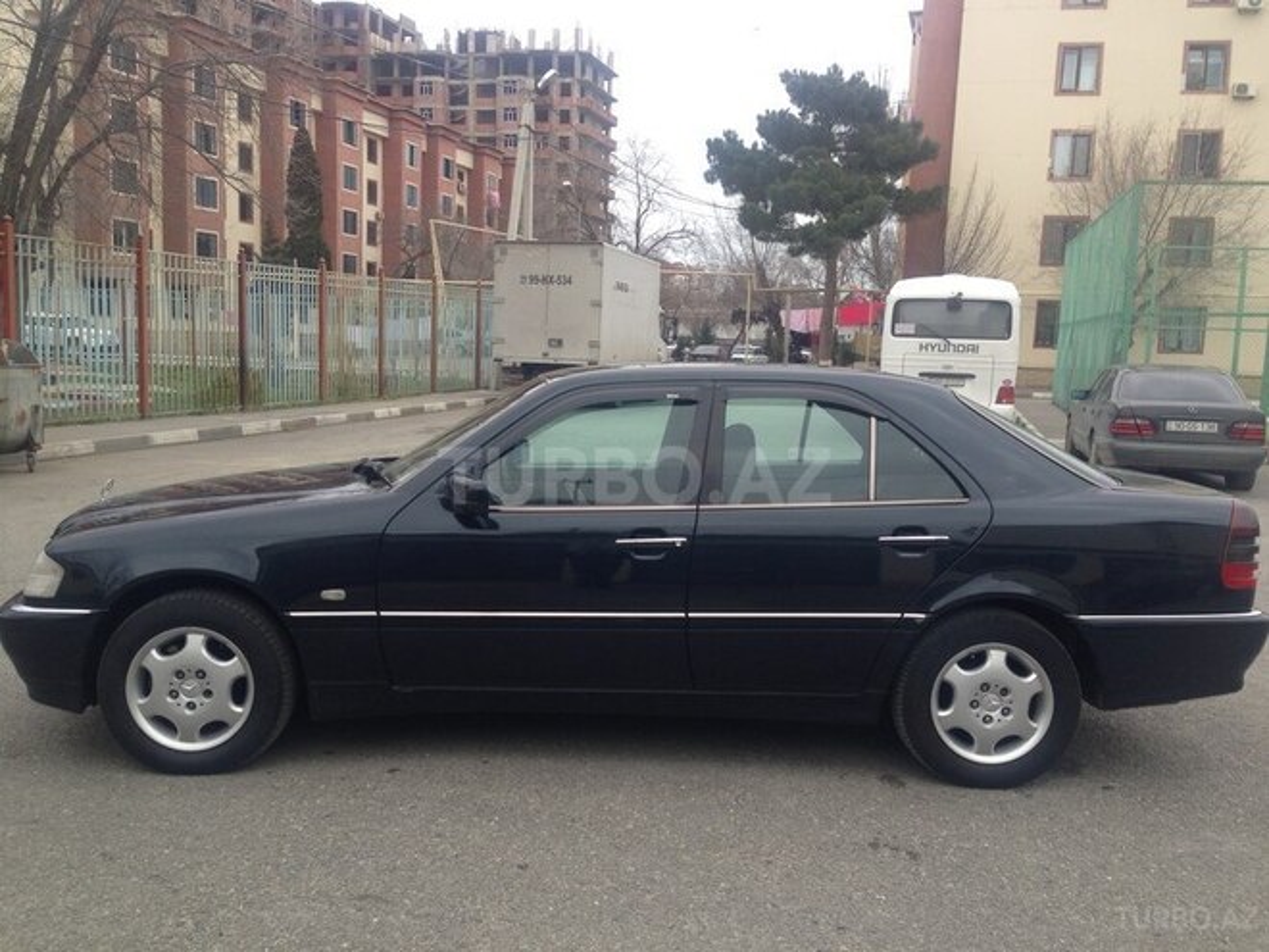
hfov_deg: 55.4
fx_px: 1210
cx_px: 634
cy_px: 476
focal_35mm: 33
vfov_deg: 42.9
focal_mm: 4.12
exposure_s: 1/448
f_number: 2.4
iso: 50
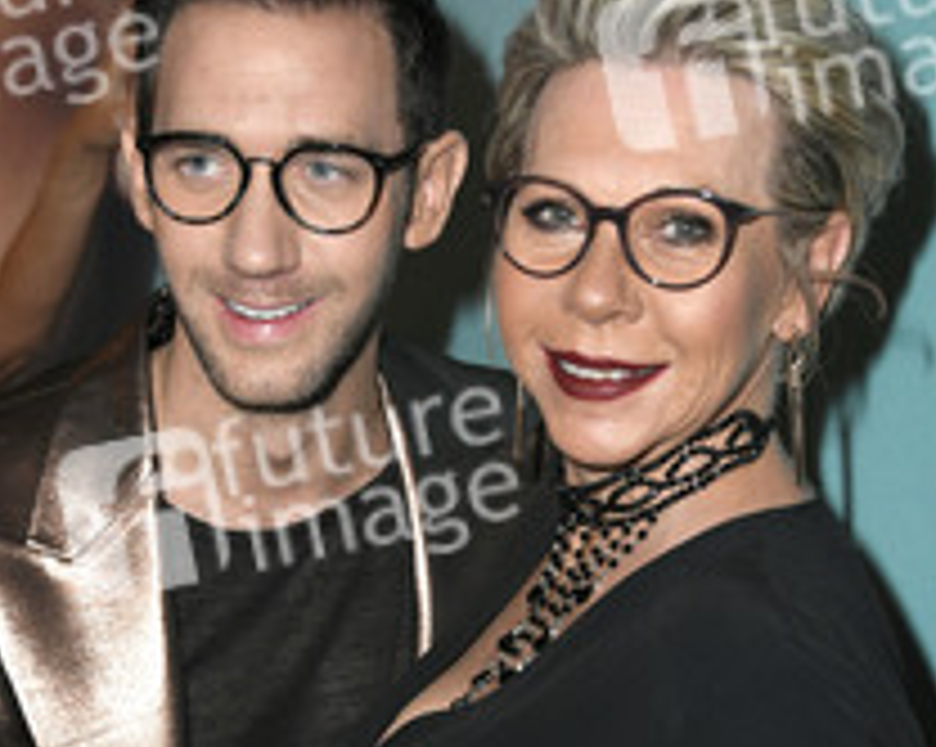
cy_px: 720
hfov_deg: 17.2
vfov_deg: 13.6
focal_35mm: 112
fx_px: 3100
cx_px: 418
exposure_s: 1/125
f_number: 6.3
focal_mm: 62
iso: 1600
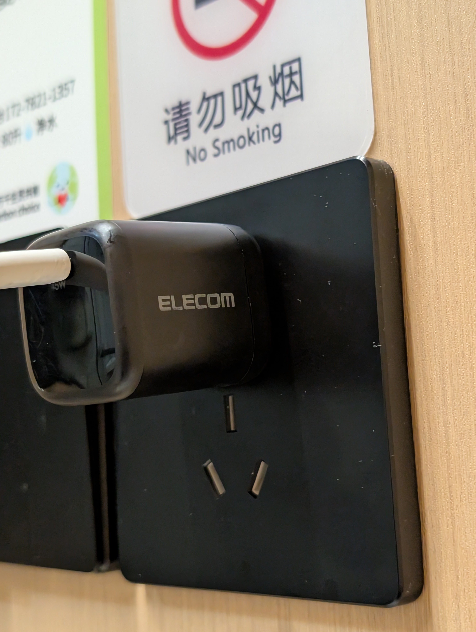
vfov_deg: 38.9
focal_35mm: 49
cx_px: 238
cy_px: 316
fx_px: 896
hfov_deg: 29.7
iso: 714
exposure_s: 1/35.6
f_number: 1.68
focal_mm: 6.9
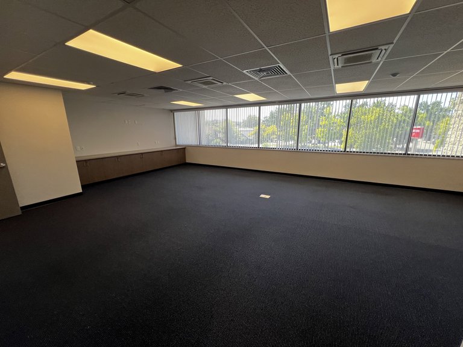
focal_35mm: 13
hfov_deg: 106.2
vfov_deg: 89.9
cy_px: 174
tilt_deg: -13.1
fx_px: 174
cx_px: 232
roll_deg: +1.4
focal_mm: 1.57
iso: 100
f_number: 1.8
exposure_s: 1/100
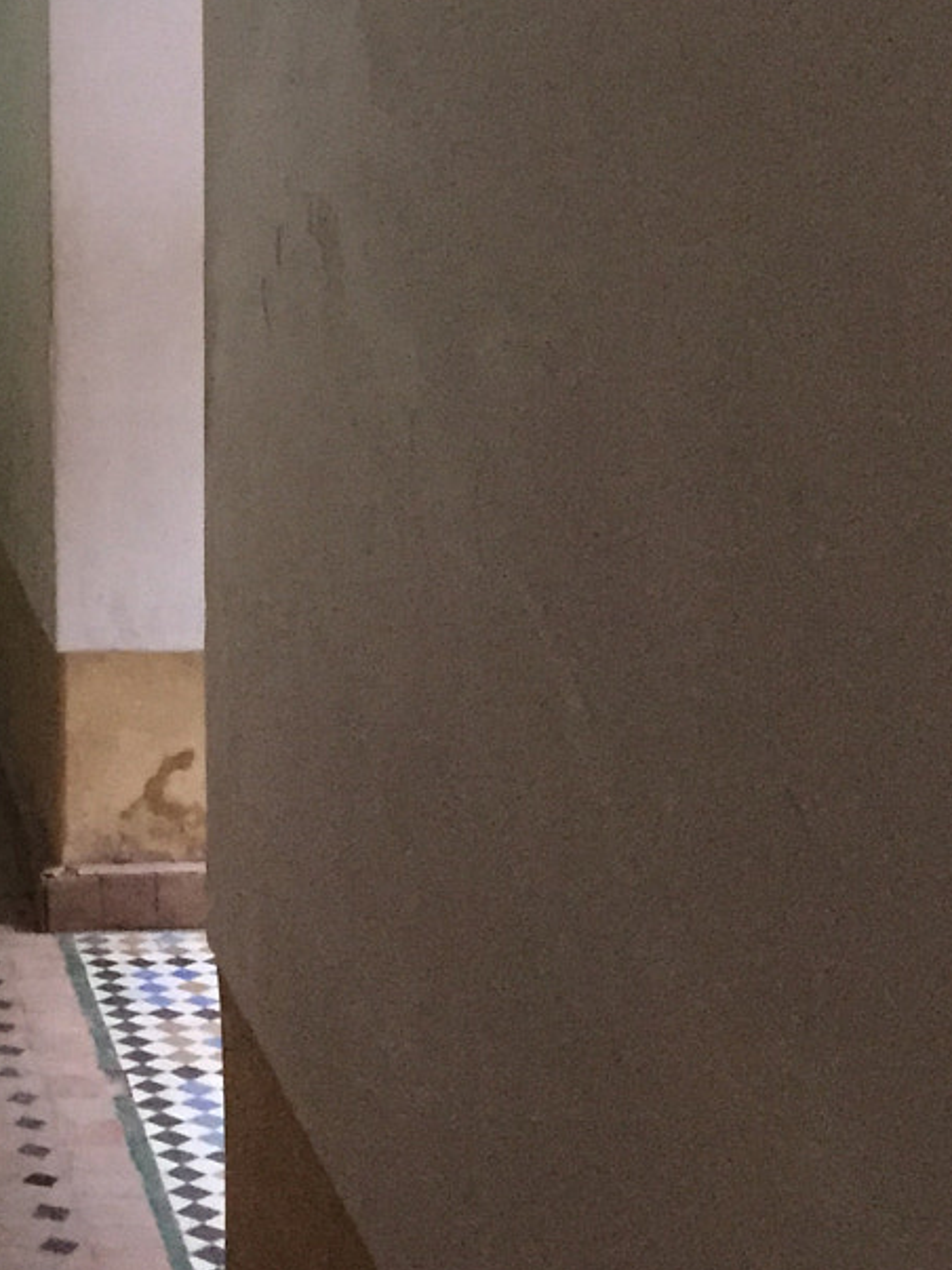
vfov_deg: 24.4
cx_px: -263
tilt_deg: -0.5
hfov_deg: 18.0
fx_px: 2825
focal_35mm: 77
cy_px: 53
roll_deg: -0.2
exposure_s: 1/15
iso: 320
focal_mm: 4.15
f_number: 2.2
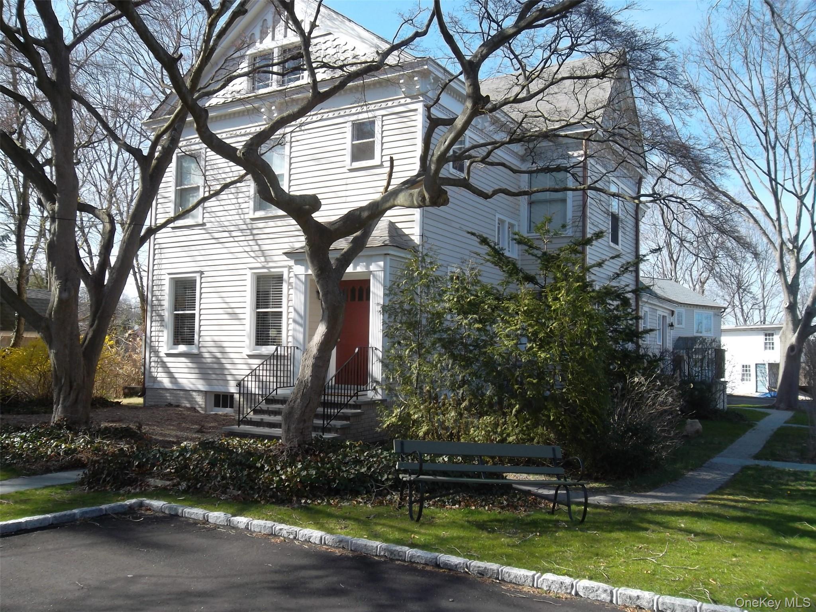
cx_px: 408
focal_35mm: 32
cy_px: 306
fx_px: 754
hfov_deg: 56.8
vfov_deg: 44.2
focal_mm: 5.7
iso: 80
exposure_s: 1/280
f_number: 3.7
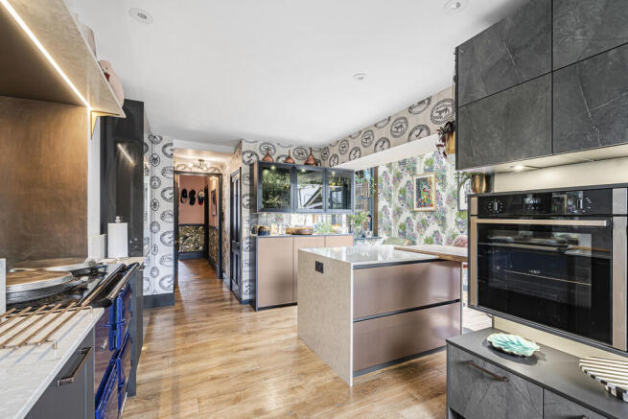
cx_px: 314
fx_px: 279
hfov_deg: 96.7
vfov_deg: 73.8
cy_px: 210
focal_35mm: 16
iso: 200
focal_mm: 16
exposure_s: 1/2
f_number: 7.1
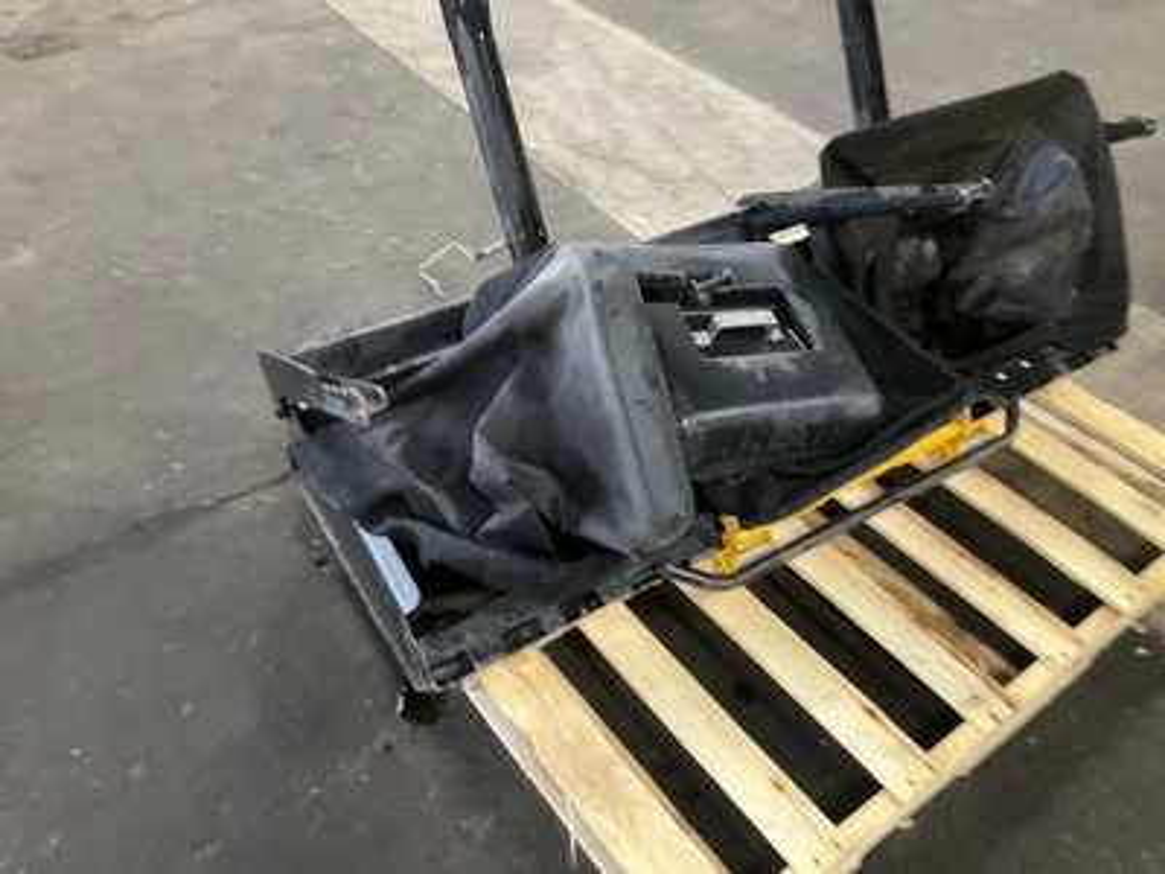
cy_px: 437
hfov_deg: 61.7
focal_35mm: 29
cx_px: 582
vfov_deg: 48.2
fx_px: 976
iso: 320
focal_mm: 3
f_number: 1.8
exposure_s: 1/40
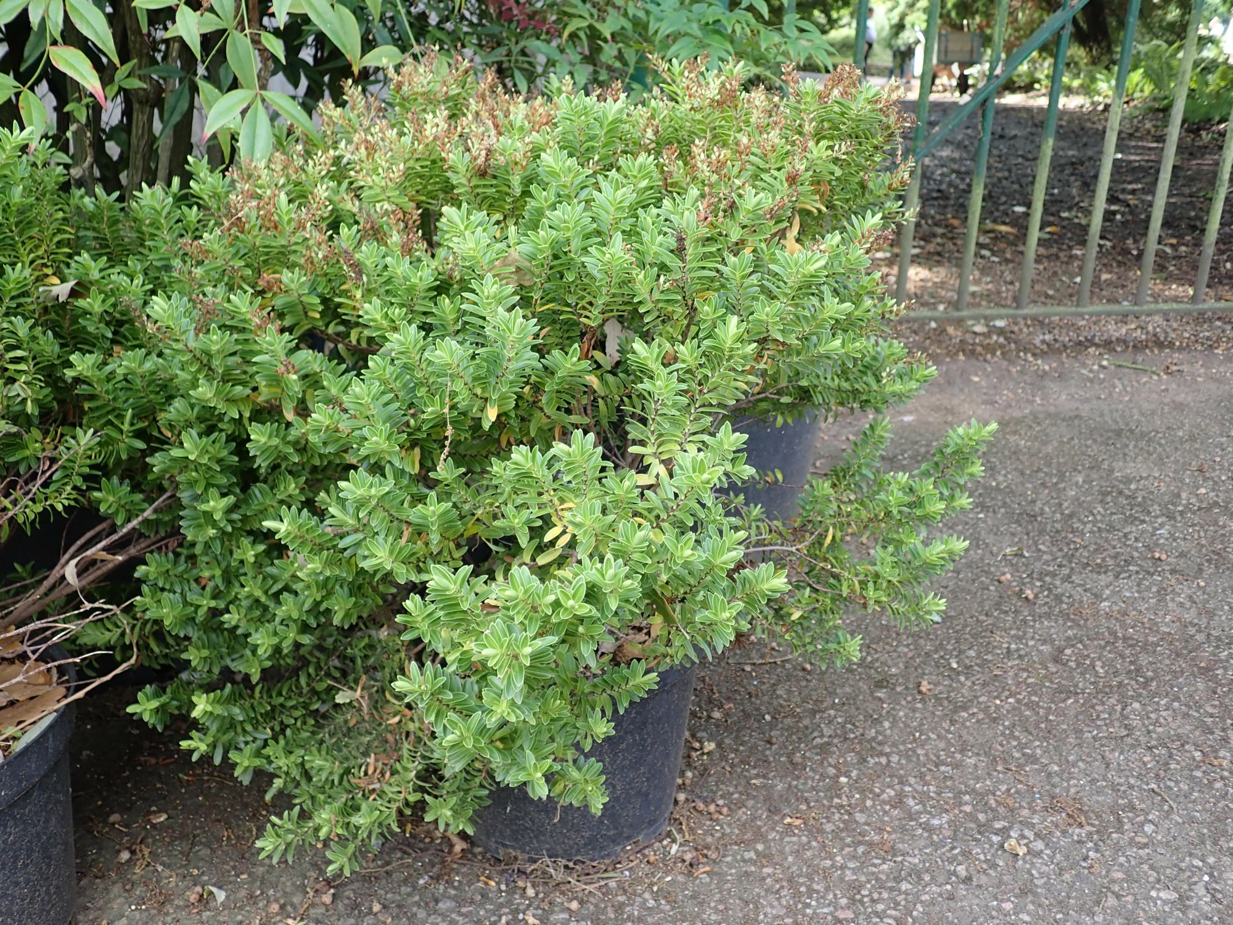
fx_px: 1069
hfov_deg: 60.0
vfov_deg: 46.8
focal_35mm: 30
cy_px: 462
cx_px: 616
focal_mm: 5.5
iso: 100
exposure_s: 1/80
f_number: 2.3
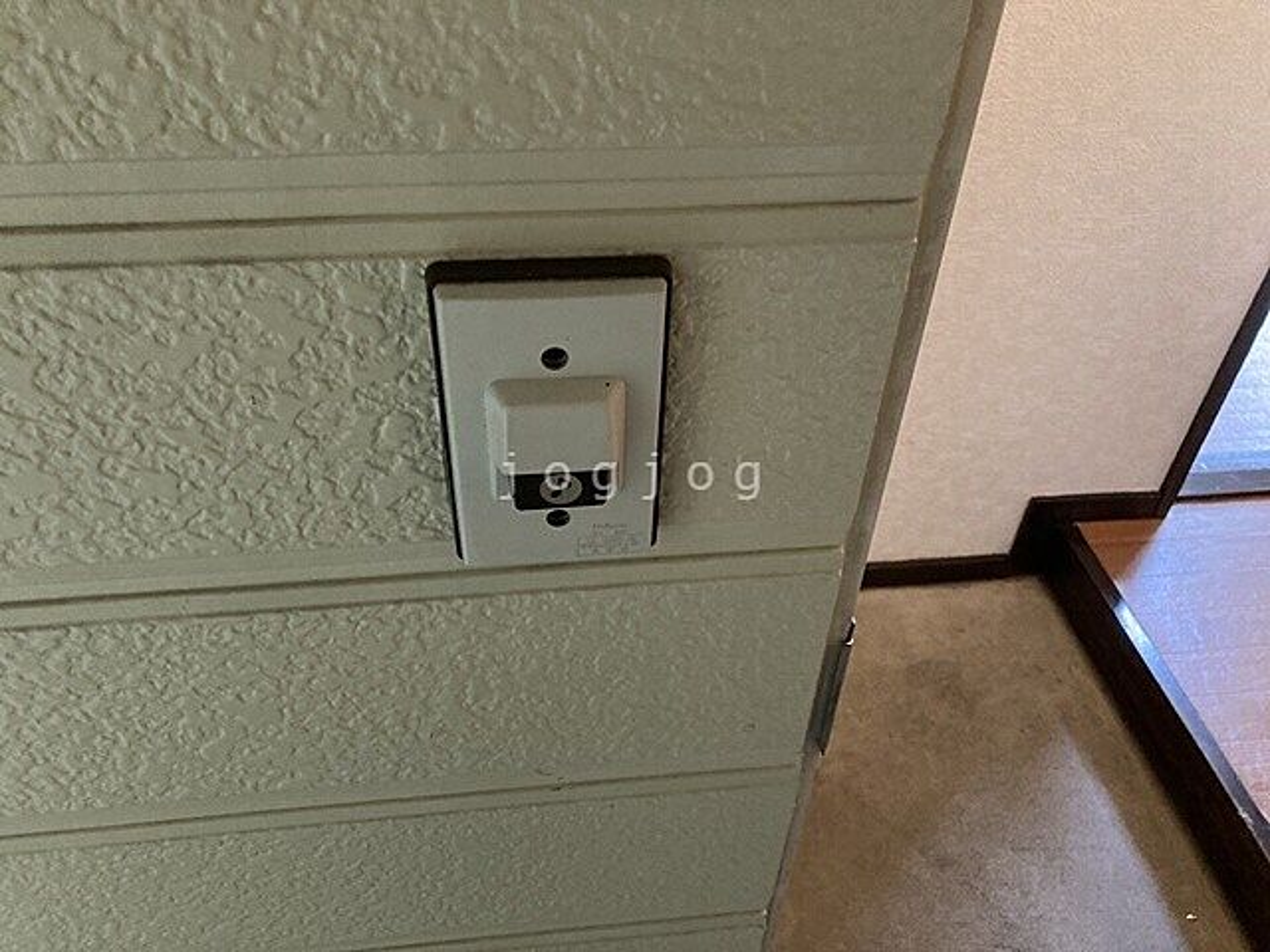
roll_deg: -3.7
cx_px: 635
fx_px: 1027
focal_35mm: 28
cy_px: 476
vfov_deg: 49.7
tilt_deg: -40.0
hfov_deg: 63.4
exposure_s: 1/25
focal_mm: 3.99
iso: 400
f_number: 1.8
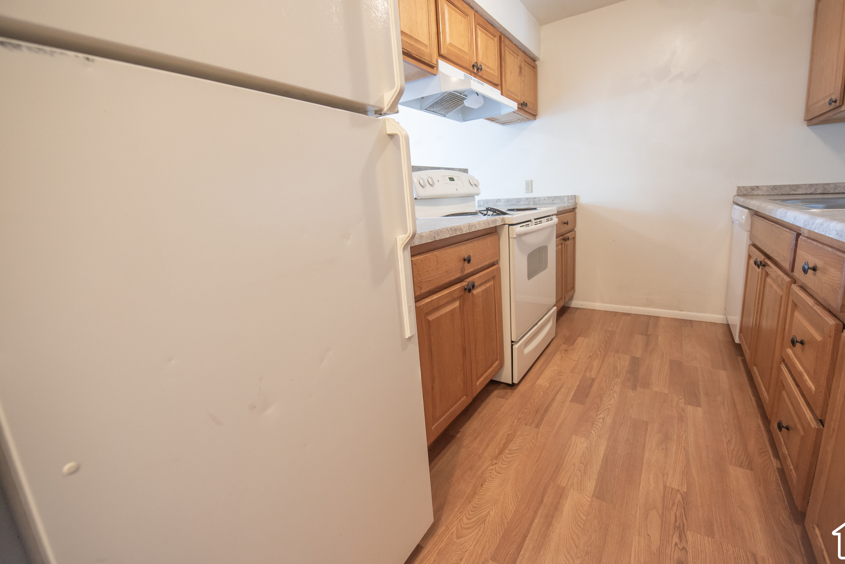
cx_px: 438
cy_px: 266
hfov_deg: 100.3
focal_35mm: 15
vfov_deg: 77.3
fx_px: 352
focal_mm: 14
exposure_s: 1/50
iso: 1000
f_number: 3.5
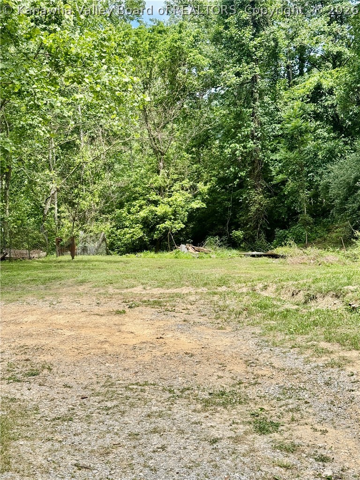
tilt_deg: -4.7
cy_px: 240
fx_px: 666
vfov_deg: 39.7
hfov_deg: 30.3
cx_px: 180
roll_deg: +1.0
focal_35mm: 48
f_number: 1.78
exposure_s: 1/2045
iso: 64
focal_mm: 6.76
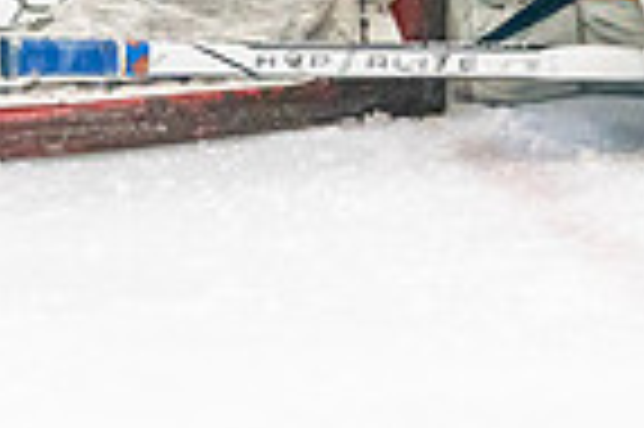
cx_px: 1228
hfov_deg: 3.9
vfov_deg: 2.6
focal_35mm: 522
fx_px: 9327
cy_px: -553
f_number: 2.8
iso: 3200
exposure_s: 1/1250
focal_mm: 83
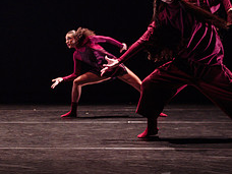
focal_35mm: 76
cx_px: 40
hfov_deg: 25.1
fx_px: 509
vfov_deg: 19.4
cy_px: 71
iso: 1250
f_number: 2.8
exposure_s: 1/200
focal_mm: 28
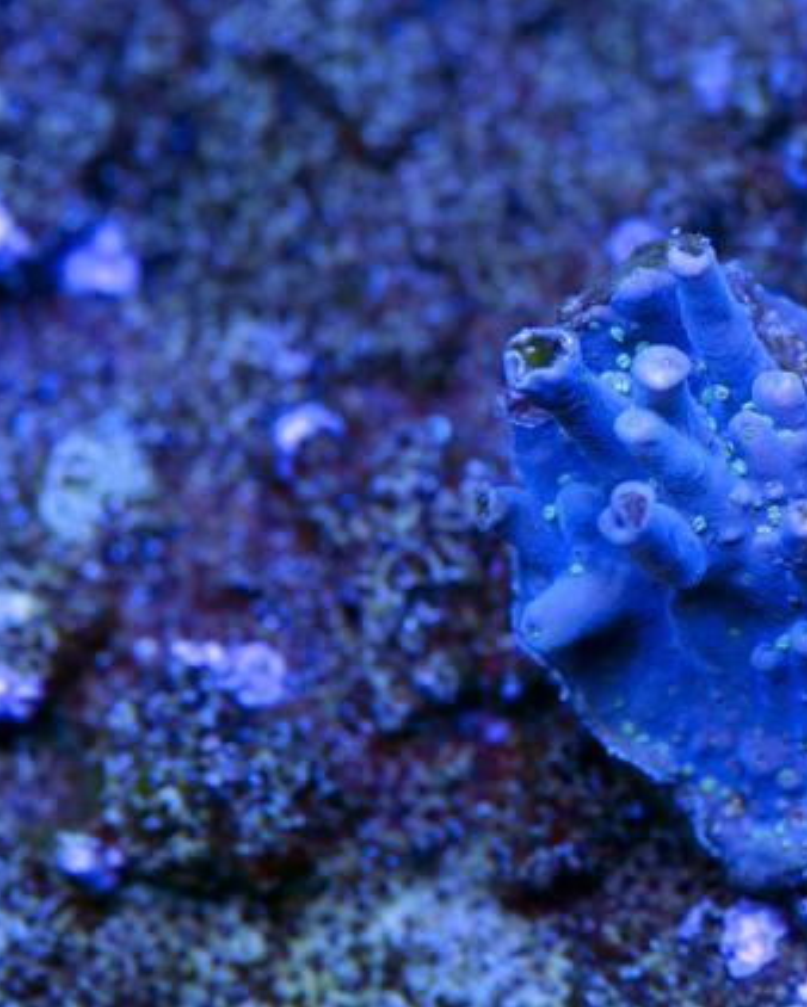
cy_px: 505
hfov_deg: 6.9
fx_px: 6674
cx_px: 669
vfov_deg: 8.6
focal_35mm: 224
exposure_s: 1/60
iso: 800
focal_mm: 105
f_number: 7.1
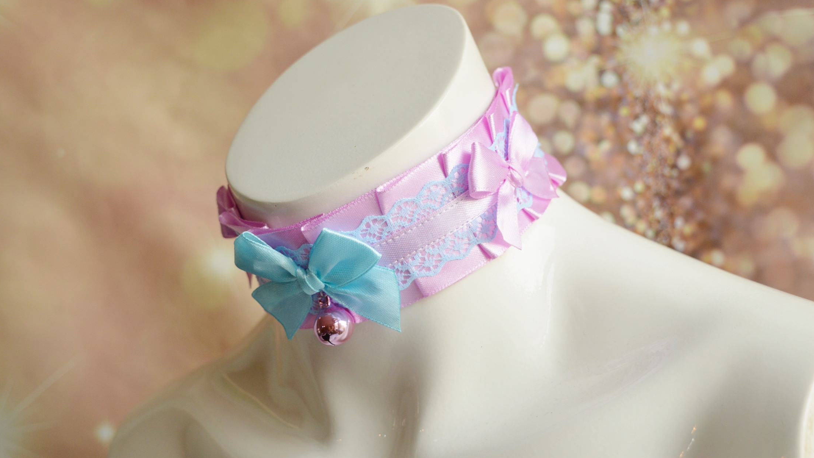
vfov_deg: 19.1
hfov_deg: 33.3
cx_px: 406
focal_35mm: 63
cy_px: 210
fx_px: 1360
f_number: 5.6
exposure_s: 1/125
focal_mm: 40
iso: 400
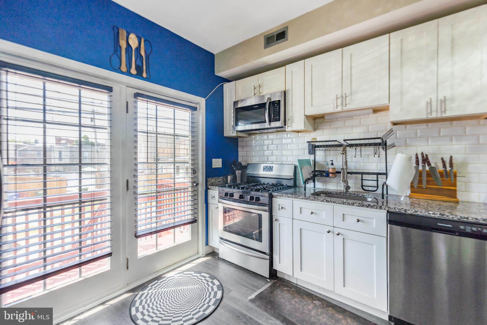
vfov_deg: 81.2
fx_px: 189
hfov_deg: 104.3
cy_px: 162
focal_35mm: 14
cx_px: 244
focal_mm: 14
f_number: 7.1
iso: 400
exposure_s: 1/160
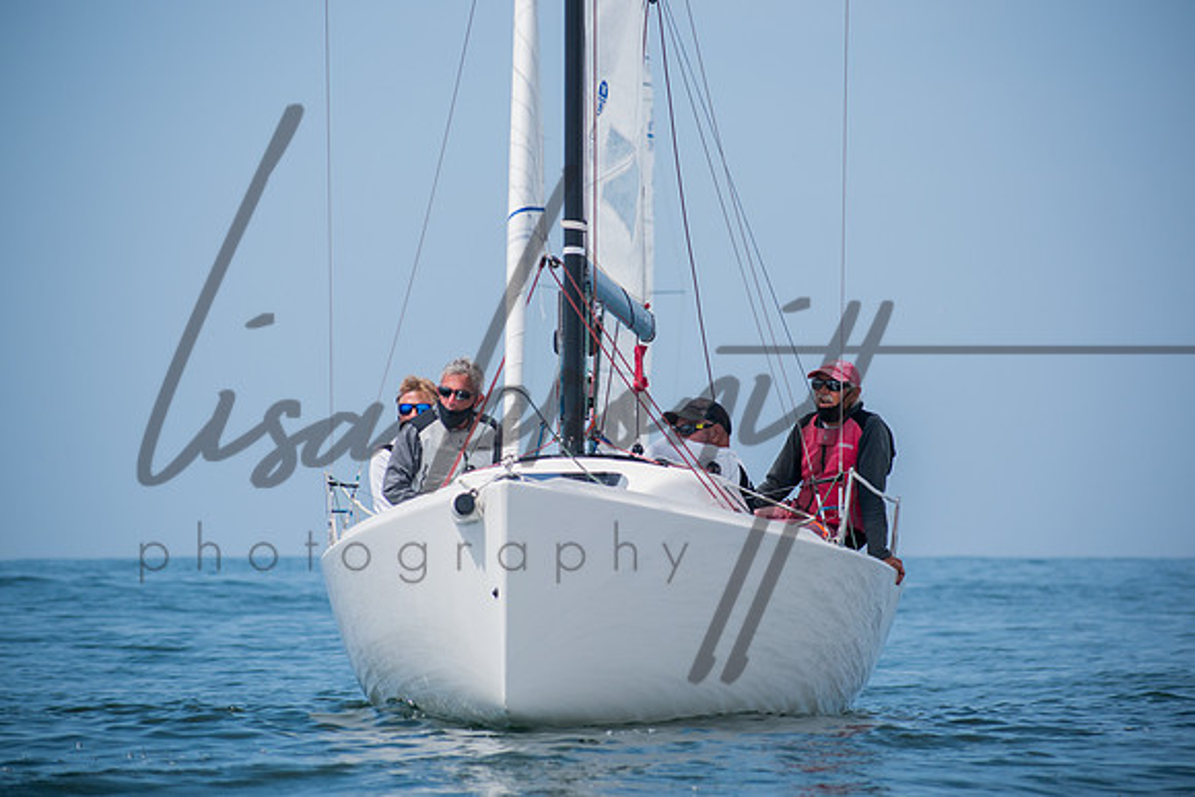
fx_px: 7245
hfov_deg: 9.4
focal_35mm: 218
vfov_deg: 6.3
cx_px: 598
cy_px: 398
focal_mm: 140
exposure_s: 1/1000
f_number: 4.8
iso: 100
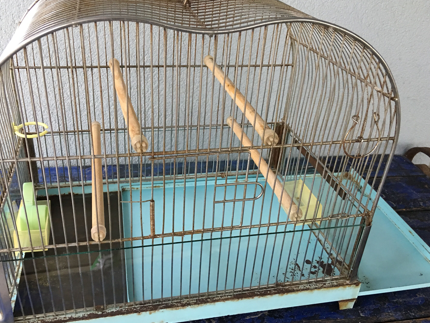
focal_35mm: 33
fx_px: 410
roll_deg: -3.1
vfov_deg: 42.9
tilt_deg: -27.2
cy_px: 156
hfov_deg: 55.3
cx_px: 201
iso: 80
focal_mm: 4.15
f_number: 2.2
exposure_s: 1/17
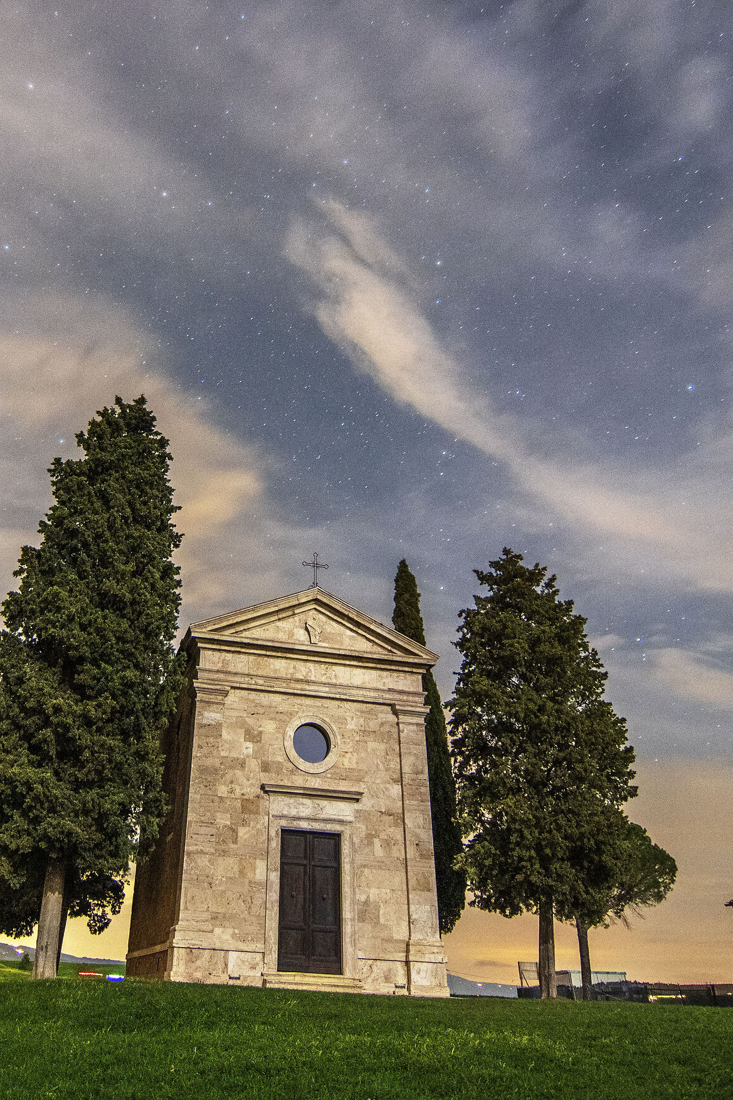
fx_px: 794
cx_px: 253
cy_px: 420
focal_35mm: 26
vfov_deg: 68.4
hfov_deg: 48.8
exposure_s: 30
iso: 1600
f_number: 4
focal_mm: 13
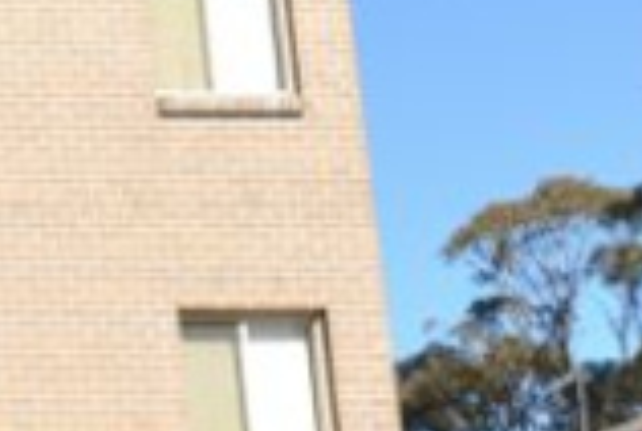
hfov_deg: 15.4
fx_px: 1733
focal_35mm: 97
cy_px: 437
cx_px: -748
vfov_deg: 13.9
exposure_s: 1/60
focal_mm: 10
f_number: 4
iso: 220
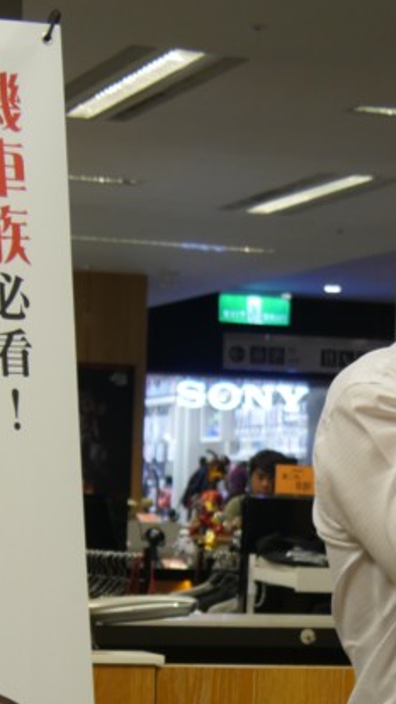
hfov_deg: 10.1
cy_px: 619
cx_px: 182
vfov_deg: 17.6
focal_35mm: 120
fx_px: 2239
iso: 400
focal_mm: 19
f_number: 3.8
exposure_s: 1/60
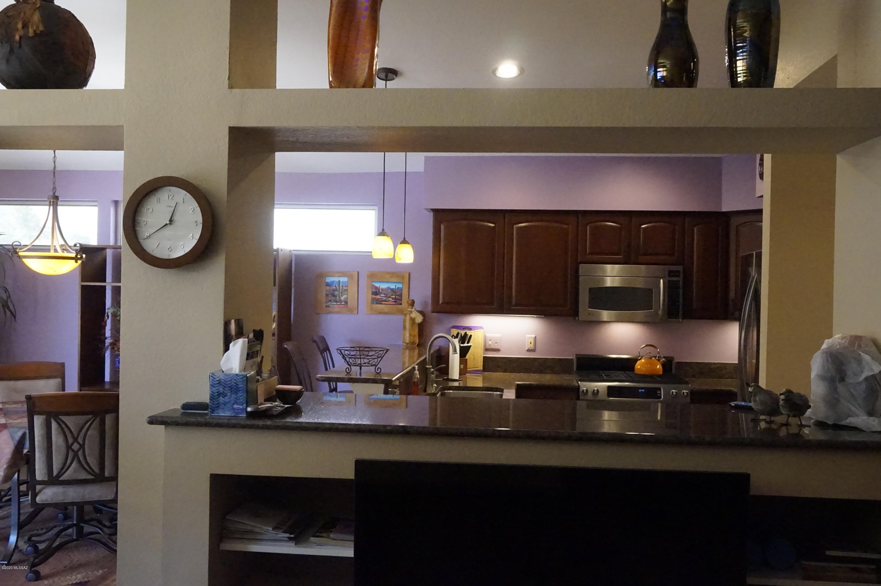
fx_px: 807
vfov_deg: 39.9
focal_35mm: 33
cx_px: 440
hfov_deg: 57.2
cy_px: 293
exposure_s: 1/200
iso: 8000
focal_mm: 22
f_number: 7.1
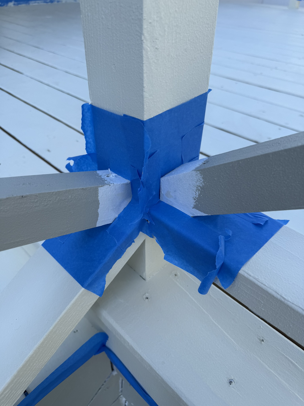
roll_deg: -2.4
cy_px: 203
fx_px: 281
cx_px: 152
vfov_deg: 71.6
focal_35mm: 24
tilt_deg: -38.3
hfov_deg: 56.8
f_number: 1.78
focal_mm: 6.76
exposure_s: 1/1211
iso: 80
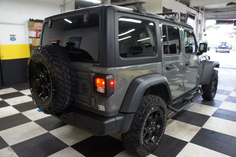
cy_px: 78
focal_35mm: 27
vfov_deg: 47.9
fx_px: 177
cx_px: 118
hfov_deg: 67.4
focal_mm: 18
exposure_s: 1/30
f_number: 3.5
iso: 400
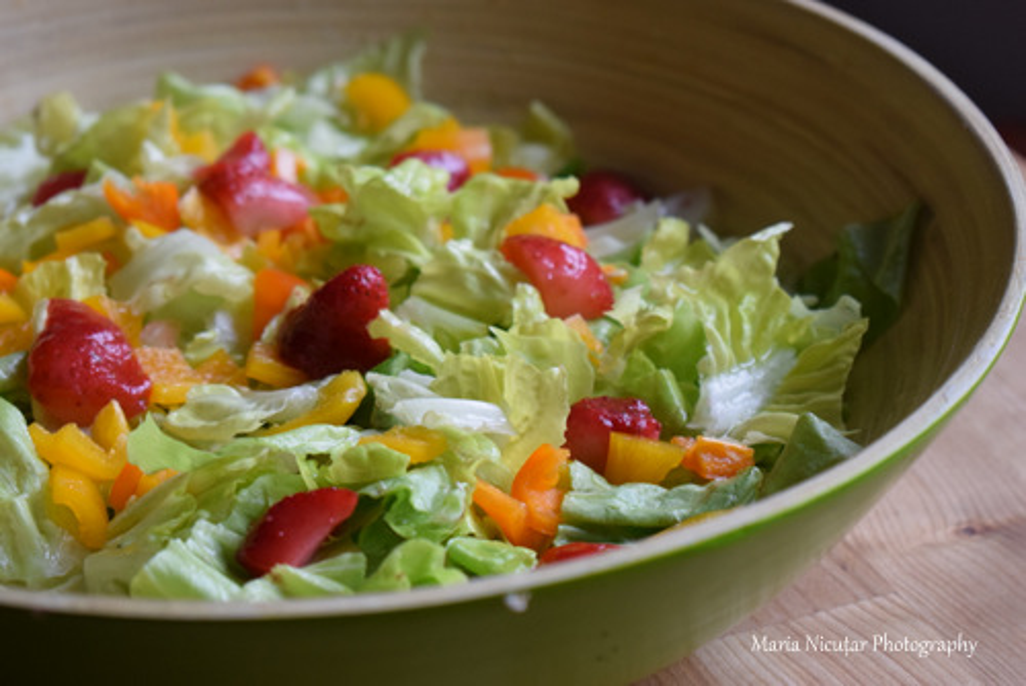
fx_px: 2353
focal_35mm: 82
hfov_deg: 24.6
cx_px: 513
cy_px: 343
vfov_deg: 16.6
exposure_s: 1/60
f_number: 5.6
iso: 1000
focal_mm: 55
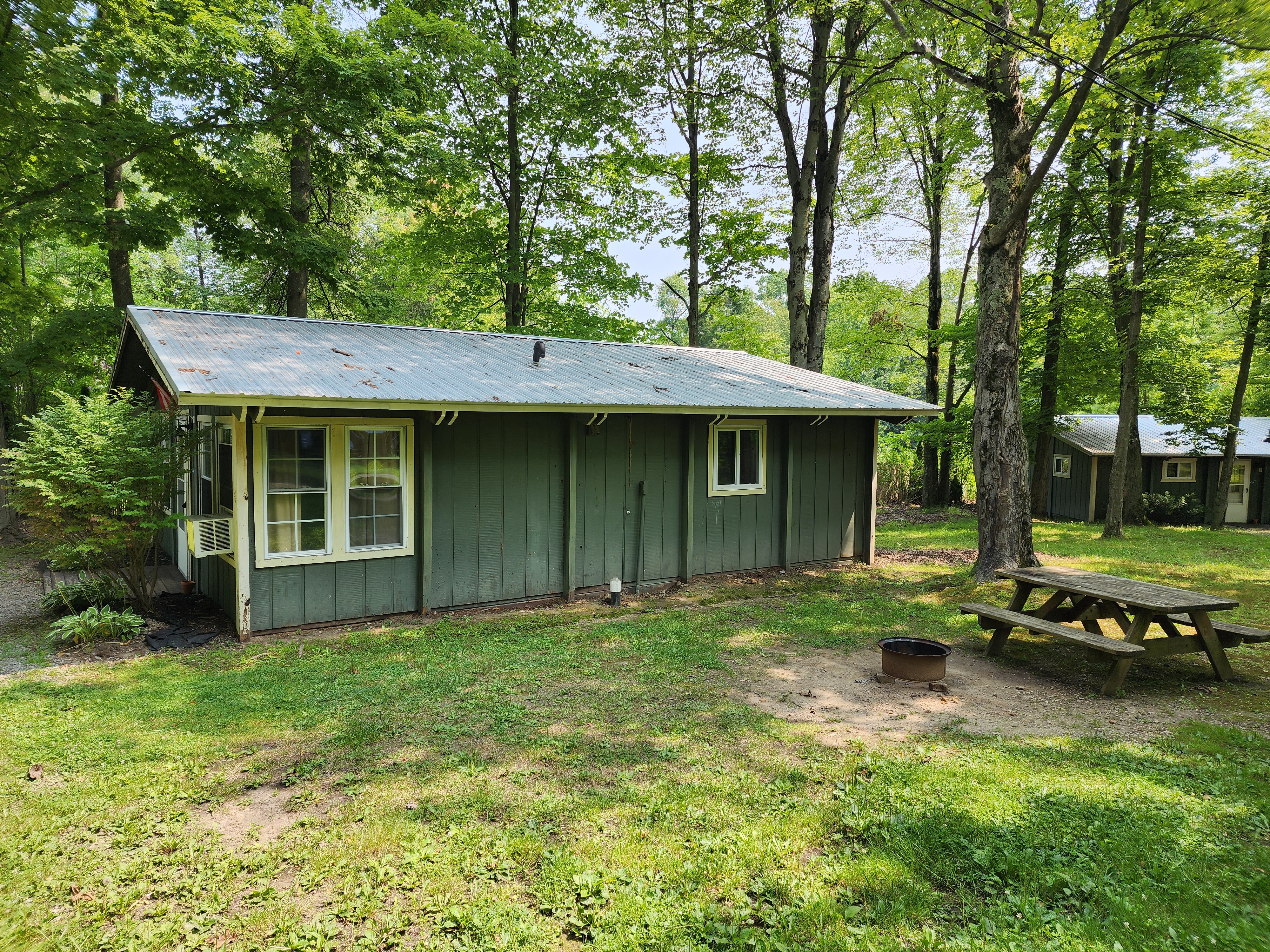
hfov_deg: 73.9
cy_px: 476
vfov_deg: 58.9
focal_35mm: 23
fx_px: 844
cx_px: 635
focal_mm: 6.4
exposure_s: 1/245
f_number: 1.8
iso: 12
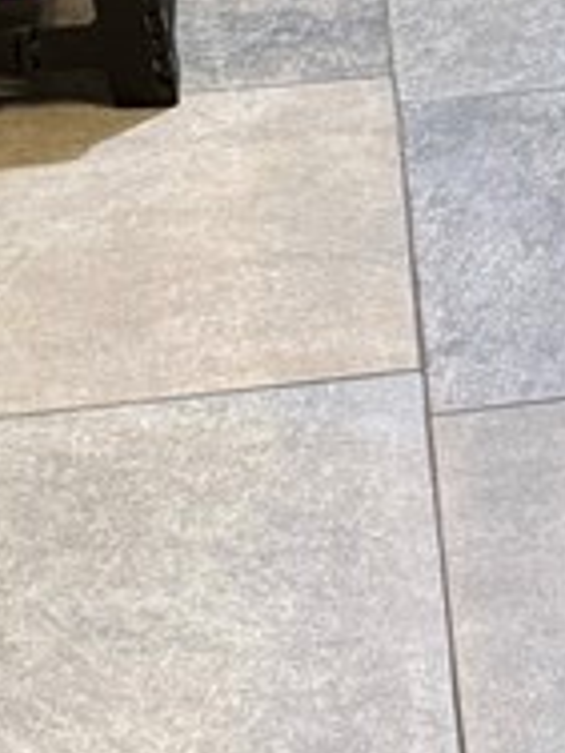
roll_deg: -2.4
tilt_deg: -18.9
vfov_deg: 13.9
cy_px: -441
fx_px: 2851
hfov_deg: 10.9
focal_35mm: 131
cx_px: 809
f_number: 1.78
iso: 320
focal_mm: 6.76
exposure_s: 1/60
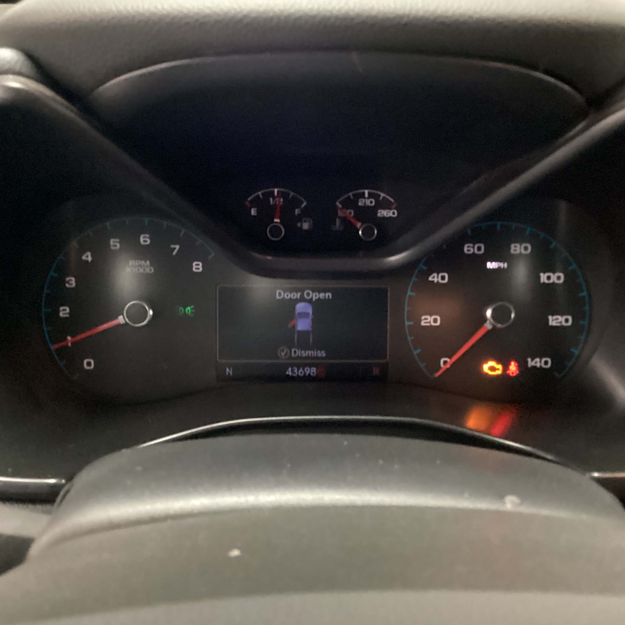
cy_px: 315
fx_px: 756
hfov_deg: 44.9
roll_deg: -3.1
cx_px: 327
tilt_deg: -27.8
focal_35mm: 37
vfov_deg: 44.9
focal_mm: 3.3
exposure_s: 1/17
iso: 800
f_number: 2.4
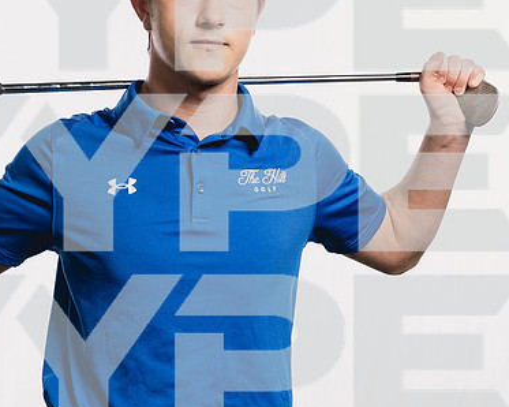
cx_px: 154
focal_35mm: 116
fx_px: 1747
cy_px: 173
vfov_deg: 13.3
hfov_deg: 16.5
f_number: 5.6
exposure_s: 1/250
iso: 640
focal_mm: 66
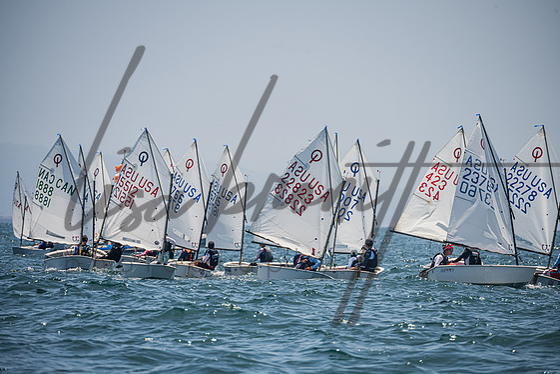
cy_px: 188
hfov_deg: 6.2
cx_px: 287
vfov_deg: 4.2
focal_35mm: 331
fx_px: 5148
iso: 250
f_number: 8
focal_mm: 320
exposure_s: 1/1600
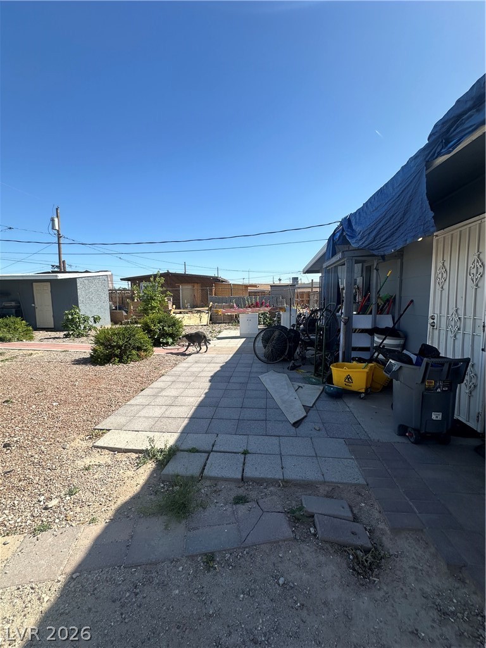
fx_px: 262
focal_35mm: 14
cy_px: 324
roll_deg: -0.2
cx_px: 243
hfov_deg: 85.7
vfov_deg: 102.1
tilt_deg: -5.0
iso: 40
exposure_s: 1/1575
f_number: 2.2
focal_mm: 2.22
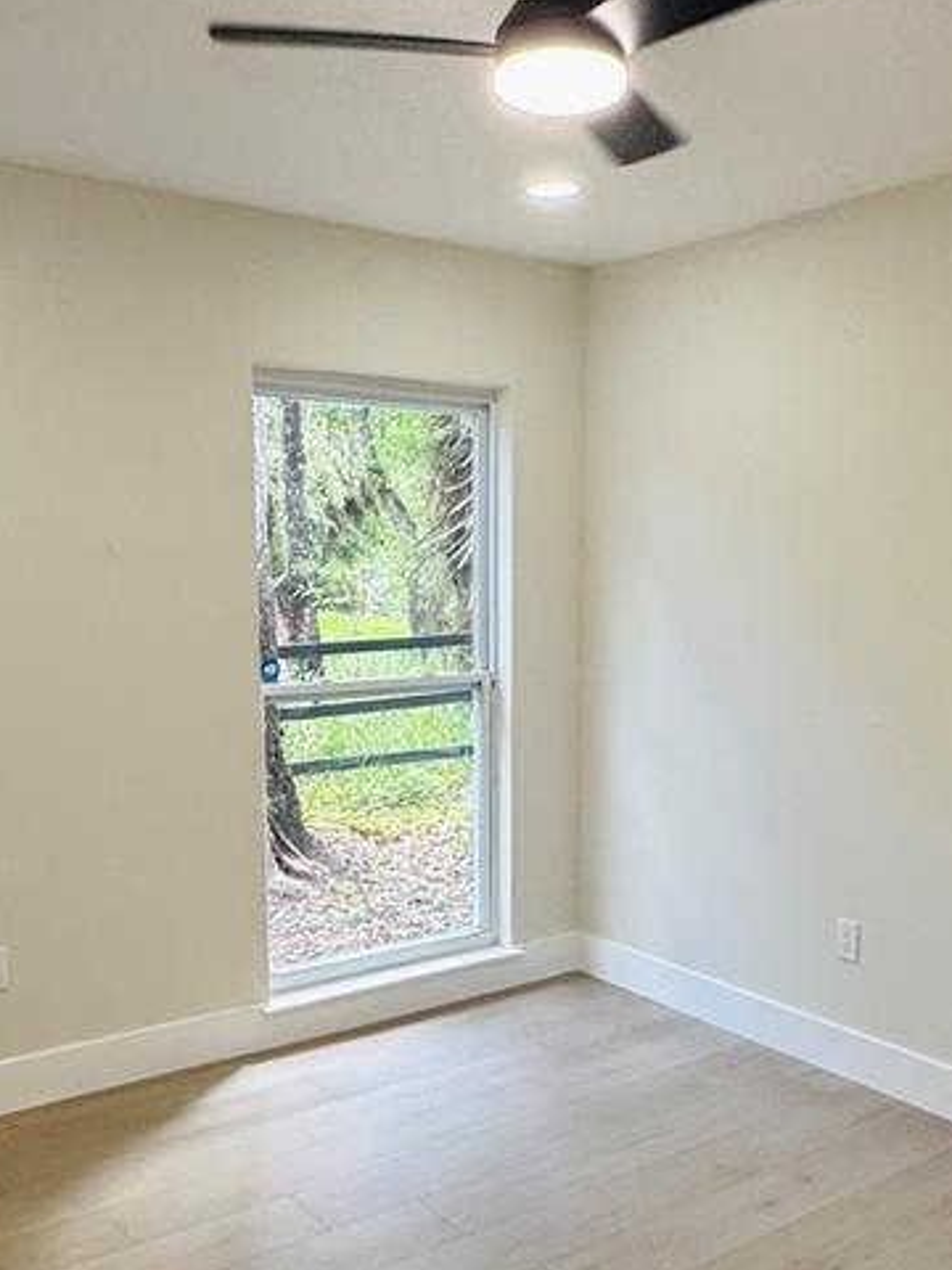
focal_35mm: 35
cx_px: 532
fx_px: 1283
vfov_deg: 52.3
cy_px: 749
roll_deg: +0.4
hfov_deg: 40.6
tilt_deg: -8.3
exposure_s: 1/99
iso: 50
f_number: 2.2
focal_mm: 2.22
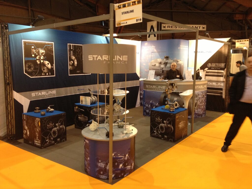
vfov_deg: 40.7
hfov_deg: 52.6
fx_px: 255
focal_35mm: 35
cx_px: 126
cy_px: 94
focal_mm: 4.28
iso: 160
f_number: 2.4
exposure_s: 1/20
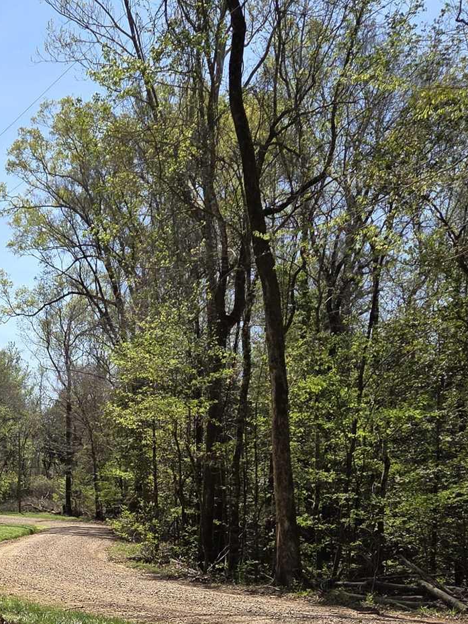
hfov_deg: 24.5
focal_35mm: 57
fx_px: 1028
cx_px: 7
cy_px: 515
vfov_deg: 32.7
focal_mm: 5.4
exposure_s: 1/4076
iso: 80
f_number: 1.8
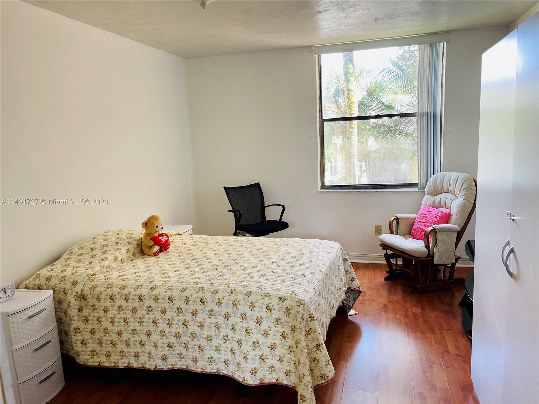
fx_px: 405
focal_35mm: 26
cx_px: 270
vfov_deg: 53.1
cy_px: 202
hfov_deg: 67.3
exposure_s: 1/60
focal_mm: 5.1
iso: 80
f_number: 1.6
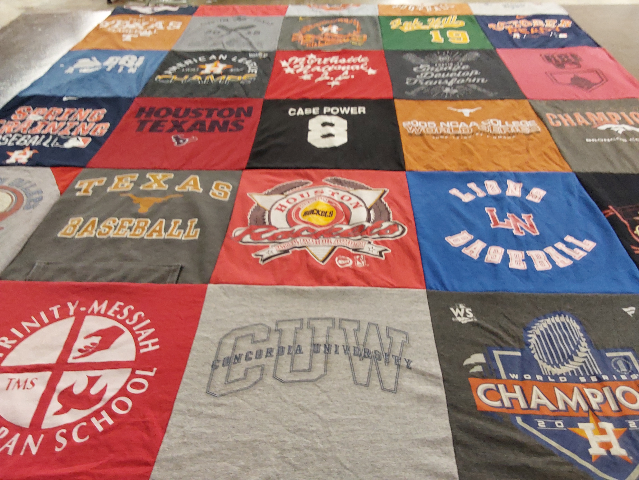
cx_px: 320
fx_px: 517
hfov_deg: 63.4
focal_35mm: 28
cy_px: 240
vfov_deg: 49.7
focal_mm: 2.91
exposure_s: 1/50
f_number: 1.9
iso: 125
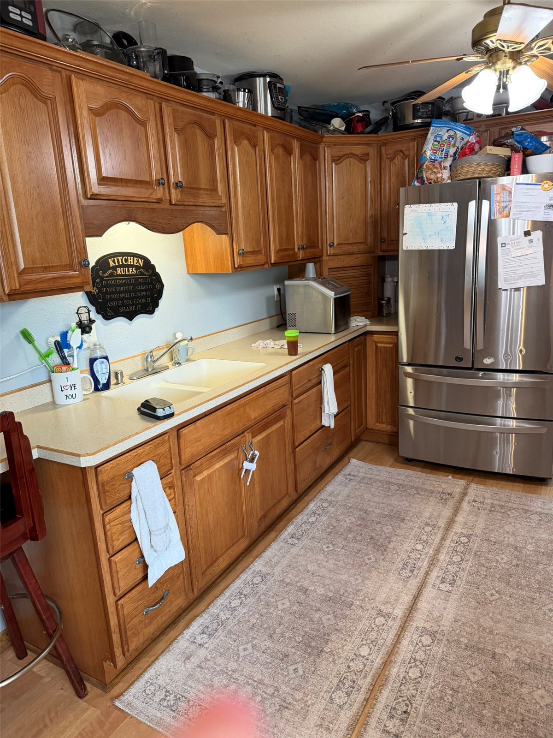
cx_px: 276
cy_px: 369
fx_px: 511
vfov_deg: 71.6
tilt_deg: -14.5
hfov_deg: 56.8
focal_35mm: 24
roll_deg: +3.3
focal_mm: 6.76
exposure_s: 1/60
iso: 250
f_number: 1.78
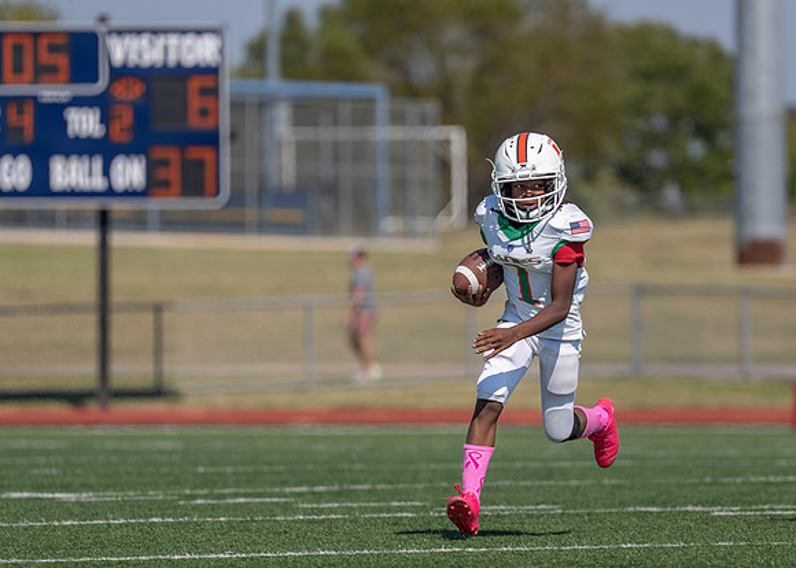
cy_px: 335
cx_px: 538
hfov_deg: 5.5
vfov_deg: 4.0
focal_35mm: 363
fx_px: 8212
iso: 100
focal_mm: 200
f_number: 2.8
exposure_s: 1/3200
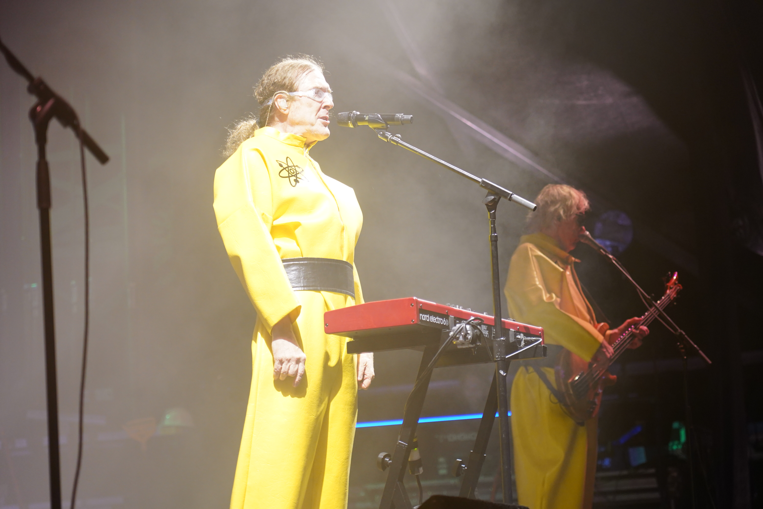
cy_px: 254
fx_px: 2225
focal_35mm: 105
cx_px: 382
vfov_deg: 13.0
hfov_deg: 19.5
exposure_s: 1/160
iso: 2000
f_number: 4
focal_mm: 105
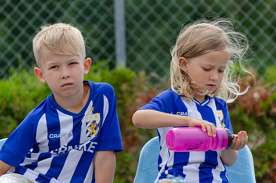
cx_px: 138
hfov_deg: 5.9
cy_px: 92
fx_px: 2679
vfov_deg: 3.9
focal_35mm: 350
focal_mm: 220
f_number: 5.3
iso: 250
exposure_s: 1/800
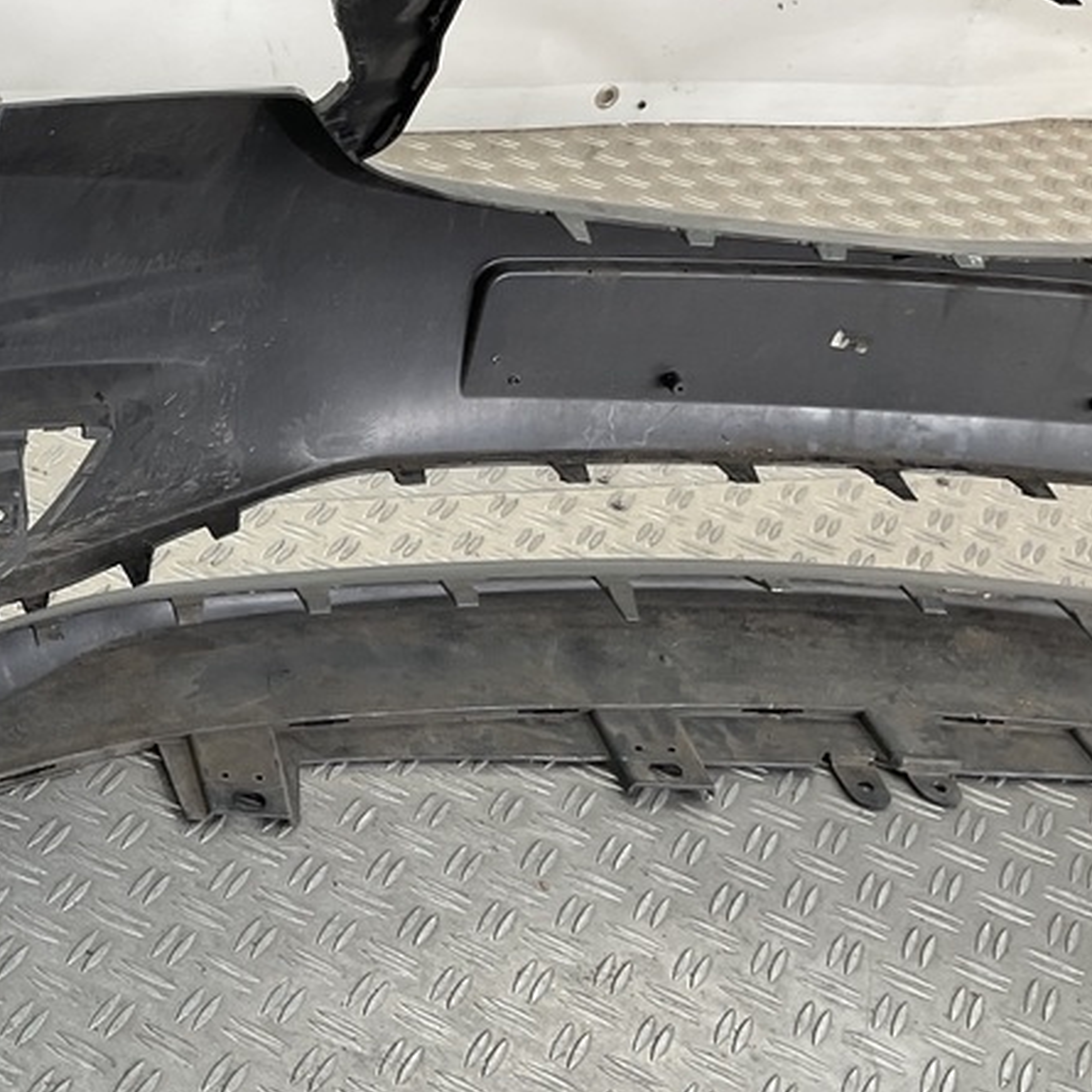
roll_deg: -7.4
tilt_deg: -34.9
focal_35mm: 58
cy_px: 552
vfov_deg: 29.6
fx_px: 2070
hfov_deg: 27.3
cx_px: -86
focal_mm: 3
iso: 32
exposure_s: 1/120
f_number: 1.8
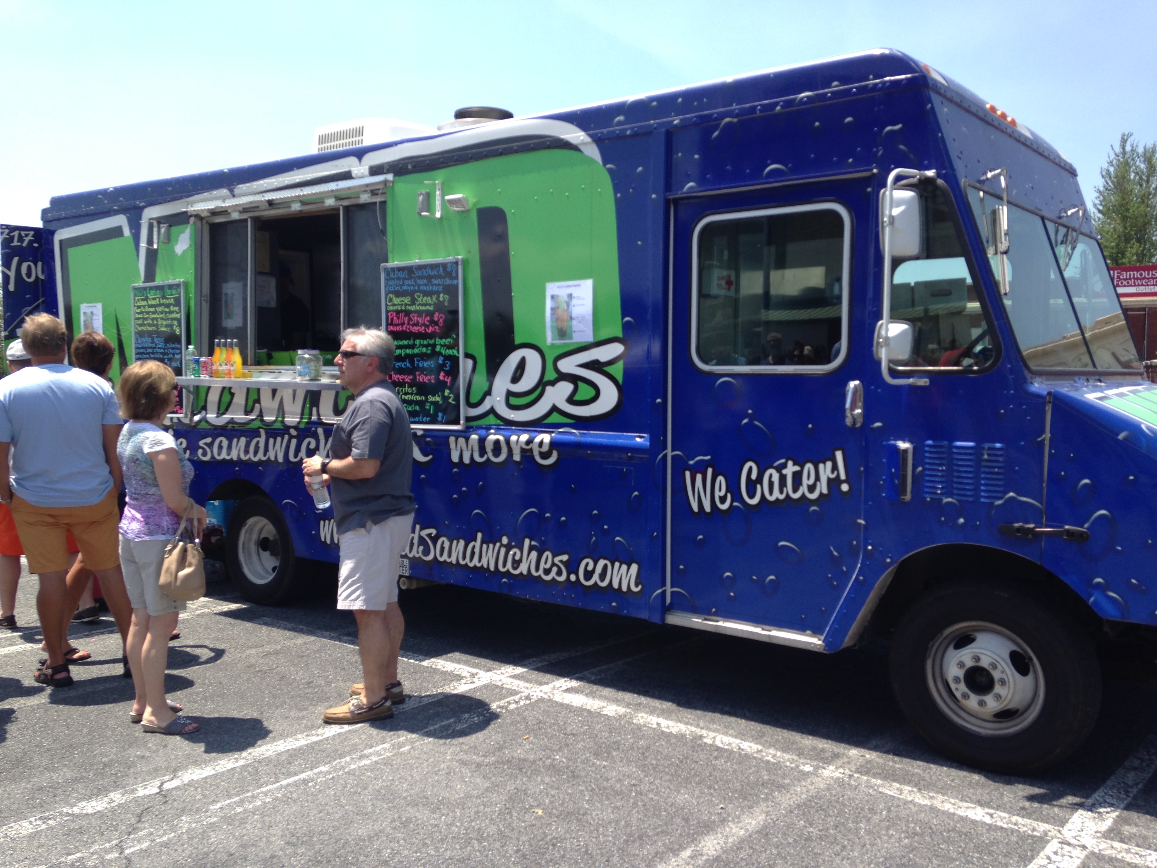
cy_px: 434
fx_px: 1103
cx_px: 578
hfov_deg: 55.4
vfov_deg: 42.9
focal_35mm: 33
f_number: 2.4
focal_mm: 4.12
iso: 50
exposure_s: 1/797
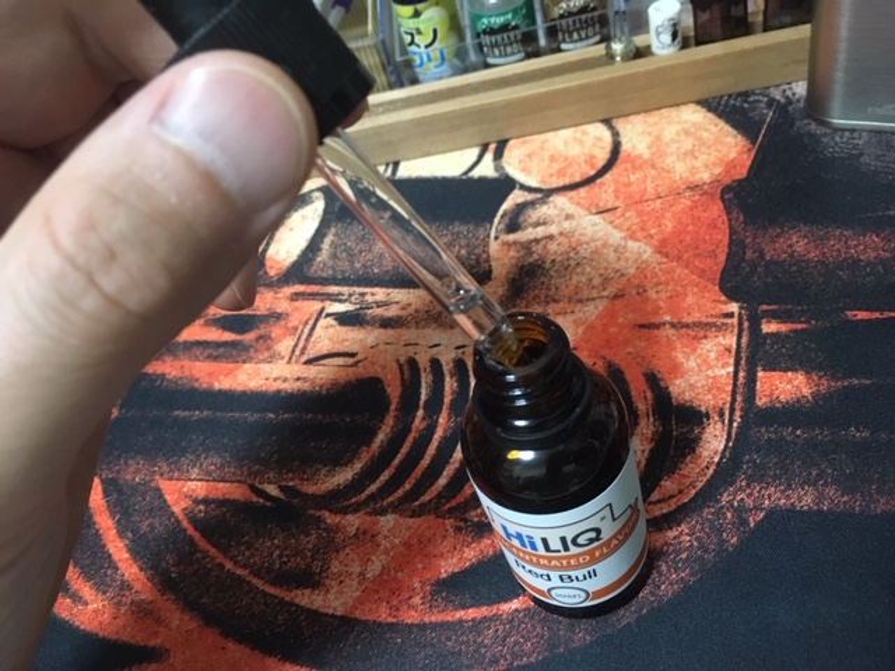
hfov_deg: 61.7
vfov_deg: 48.2
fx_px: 750
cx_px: 448
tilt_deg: -46.6
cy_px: 336
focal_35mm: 29
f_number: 2.2
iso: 200
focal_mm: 4.15
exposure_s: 1/20
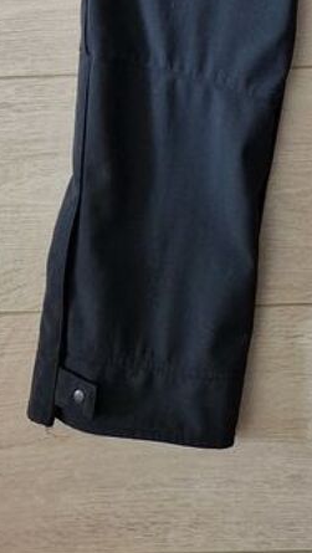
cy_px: -255
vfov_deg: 23.2
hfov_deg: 15.2
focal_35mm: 75
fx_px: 1101
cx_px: 438
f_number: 1.8
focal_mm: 5.4
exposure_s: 1/180
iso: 200
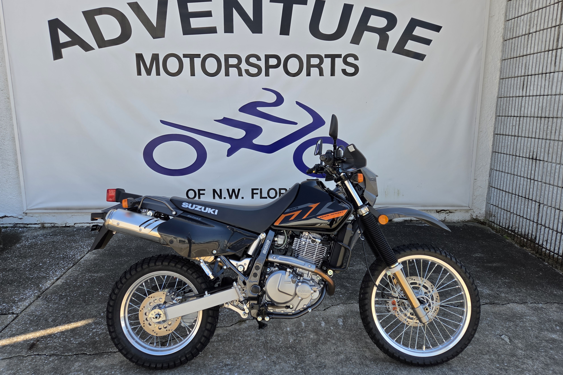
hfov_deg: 73.7
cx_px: 281
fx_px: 375
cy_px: 182
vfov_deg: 53.1
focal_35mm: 24
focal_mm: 5.4
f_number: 1.8
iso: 80
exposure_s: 1/1497
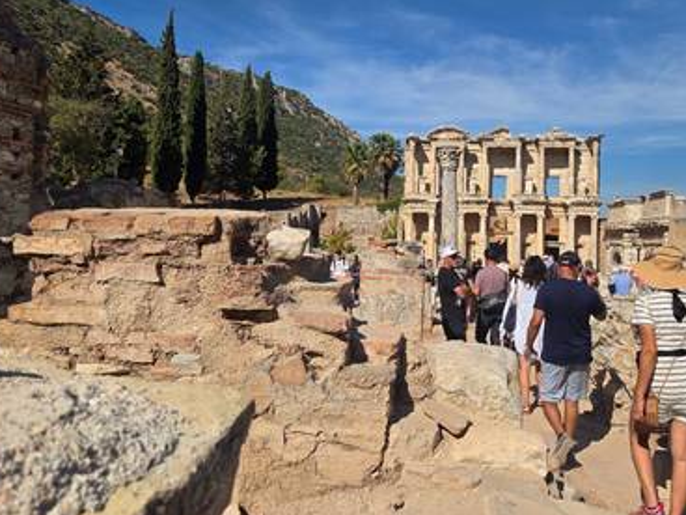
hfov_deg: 59.7
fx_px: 595
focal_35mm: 30
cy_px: 213
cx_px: 390
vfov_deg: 46.6
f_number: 1.8
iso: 80
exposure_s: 1/7891
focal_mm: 5.4
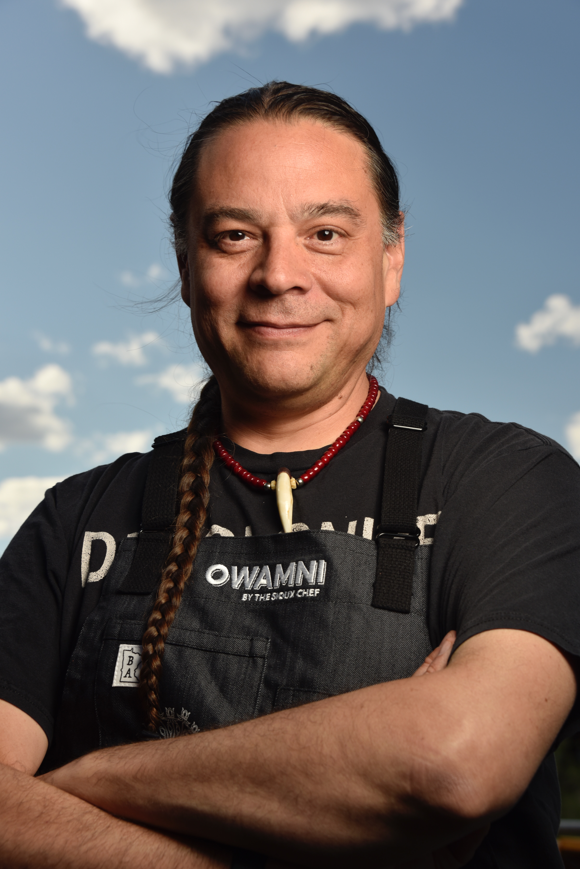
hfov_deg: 18.7
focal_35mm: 73
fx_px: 1764
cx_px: 293
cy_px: 434
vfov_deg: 27.7
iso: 125
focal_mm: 72
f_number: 8
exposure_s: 1/200
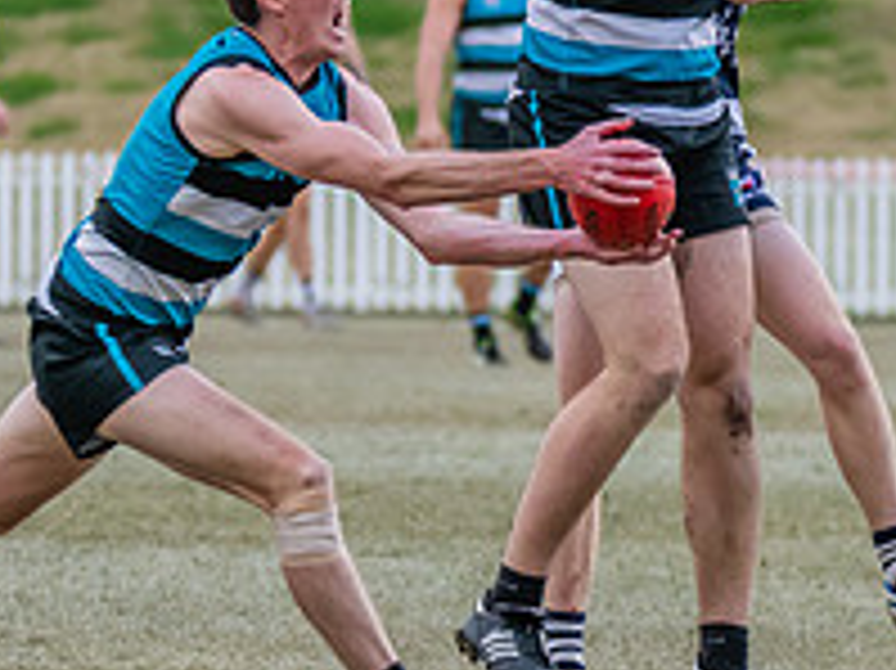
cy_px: 87
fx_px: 22531
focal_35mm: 871
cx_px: 661
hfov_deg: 2.3
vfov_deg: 1.7
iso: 1800
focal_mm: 240
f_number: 5.3
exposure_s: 1/1600
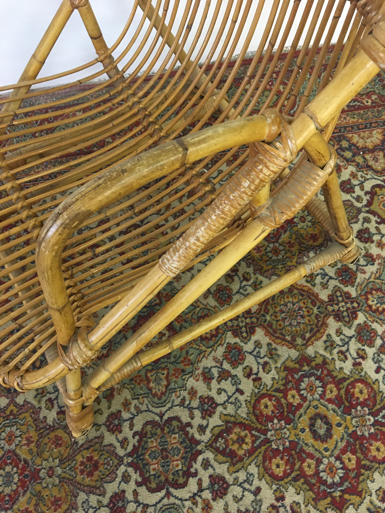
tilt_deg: -64.0
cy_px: 256
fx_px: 430
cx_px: 192
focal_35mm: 29
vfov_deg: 61.7
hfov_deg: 48.2
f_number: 2.2
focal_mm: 4.15
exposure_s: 1/17
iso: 200
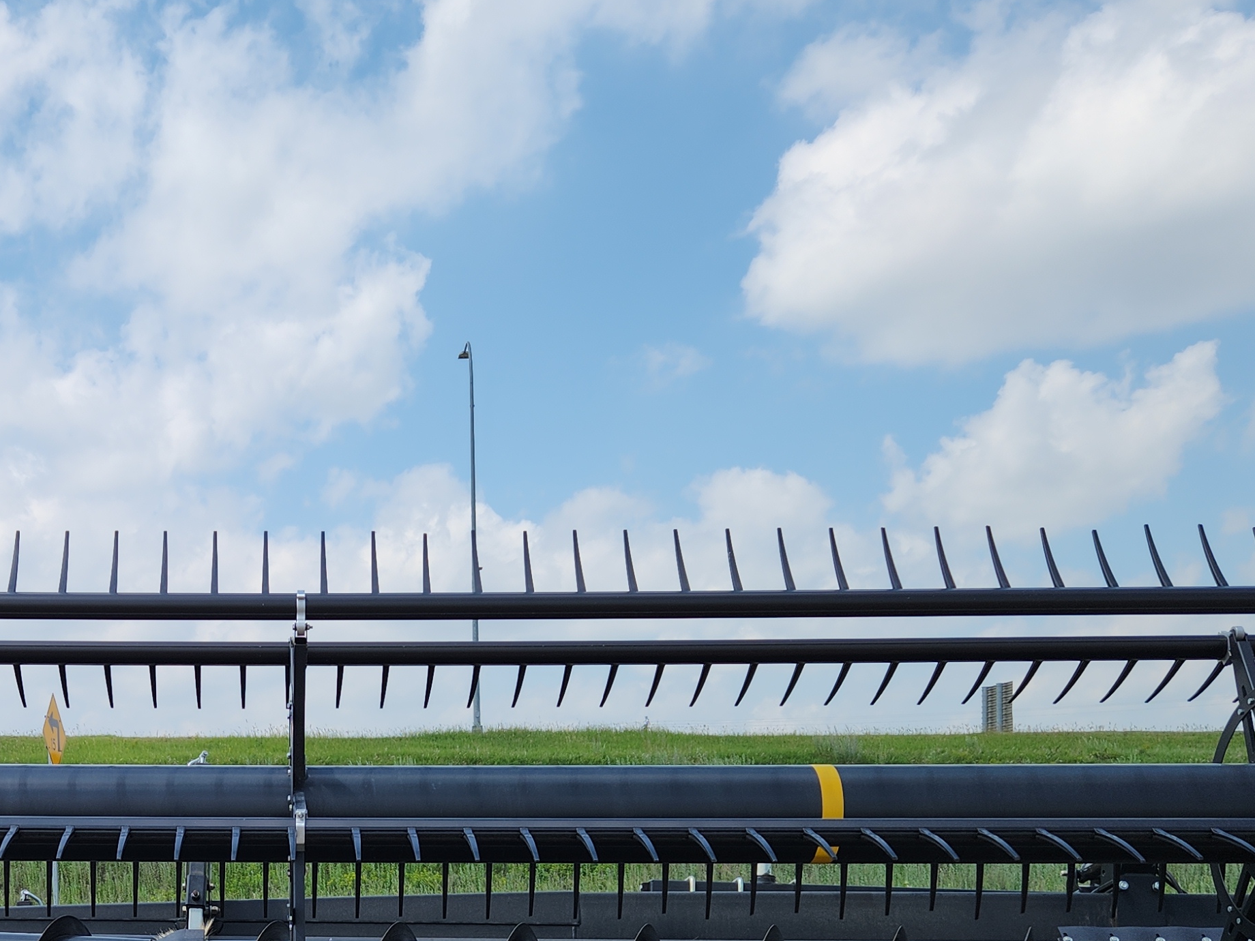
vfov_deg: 27.3
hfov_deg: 36.9
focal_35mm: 50
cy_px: 966
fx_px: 1813
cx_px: 258
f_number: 1.8
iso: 20
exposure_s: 1/1756
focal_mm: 5.4
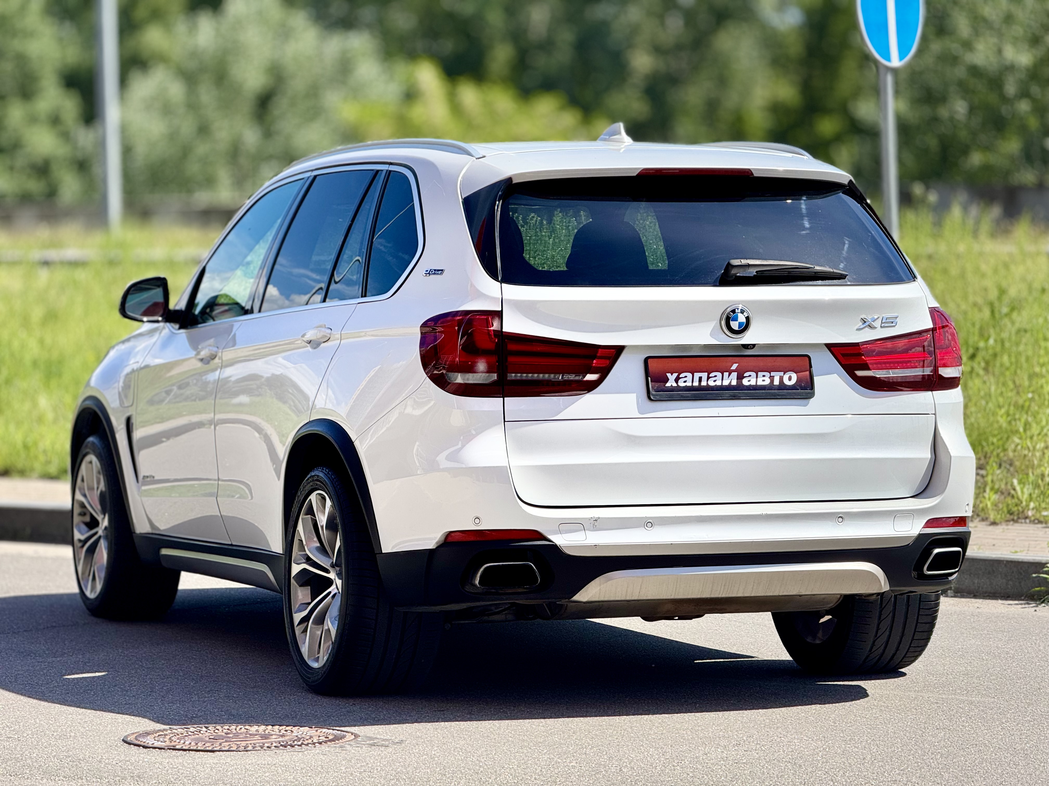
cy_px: 393
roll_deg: +1.2
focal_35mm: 120
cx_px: 524
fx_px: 3636
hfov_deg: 16.4
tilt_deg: -2.5
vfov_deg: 12.3
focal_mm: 15.66
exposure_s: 1/1114
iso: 50
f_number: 2.8
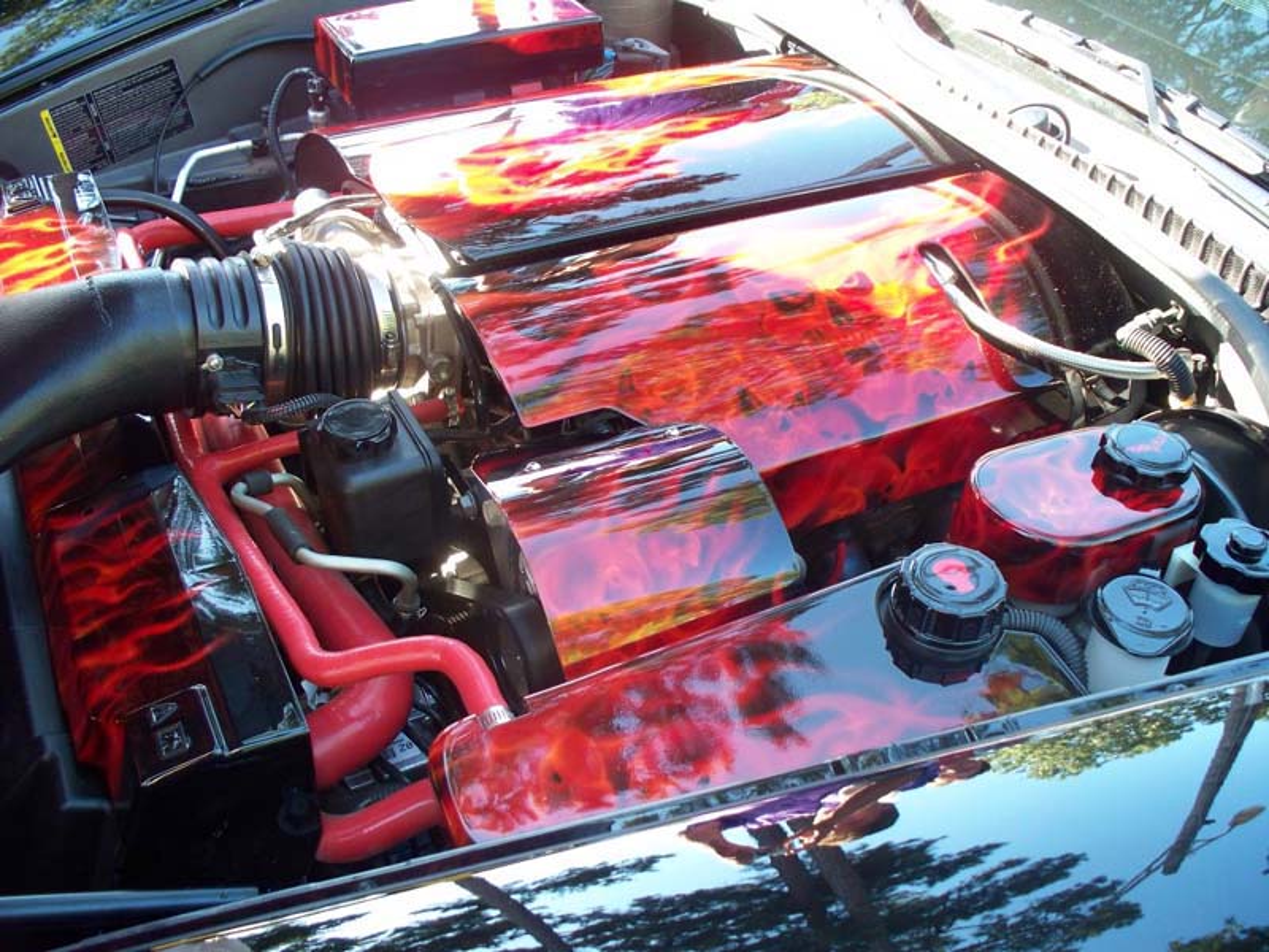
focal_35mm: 36
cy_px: 476
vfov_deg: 39.7
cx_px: 634
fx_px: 1320
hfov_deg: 51.4
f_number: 2.8
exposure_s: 1/60
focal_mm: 7.54
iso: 200
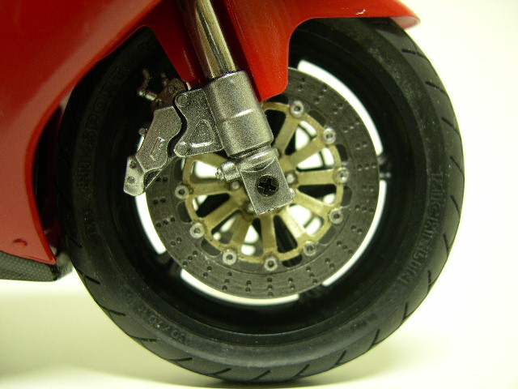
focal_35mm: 38
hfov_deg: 49.0
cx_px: 259
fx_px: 569
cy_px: 194
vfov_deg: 37.7
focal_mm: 8
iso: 242
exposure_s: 1/4.9
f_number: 2.8
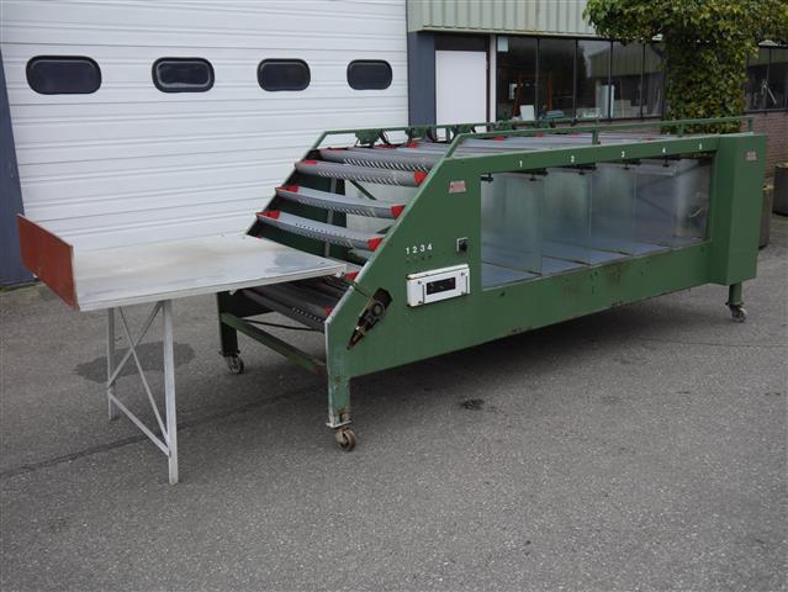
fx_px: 774
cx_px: 394
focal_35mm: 34
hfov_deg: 53.9
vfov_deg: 41.8
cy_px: 296
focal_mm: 17
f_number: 4
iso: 160
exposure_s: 1/100
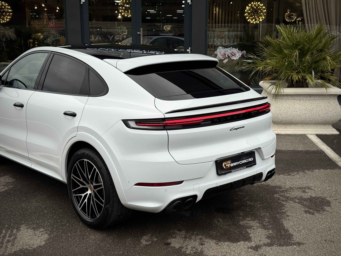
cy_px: 128
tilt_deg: -11.6
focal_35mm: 48
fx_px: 473
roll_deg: +0.4
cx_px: 170
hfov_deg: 39.7
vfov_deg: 30.3
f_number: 1.78
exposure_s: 1/995
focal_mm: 6.76
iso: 64
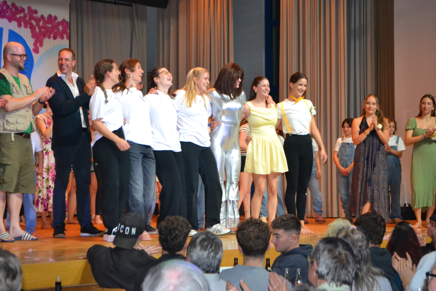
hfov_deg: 26.0
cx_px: 218
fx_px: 945
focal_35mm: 78
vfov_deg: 17.5
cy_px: 146
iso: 2800
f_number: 5.6
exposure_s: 1/60
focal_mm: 52
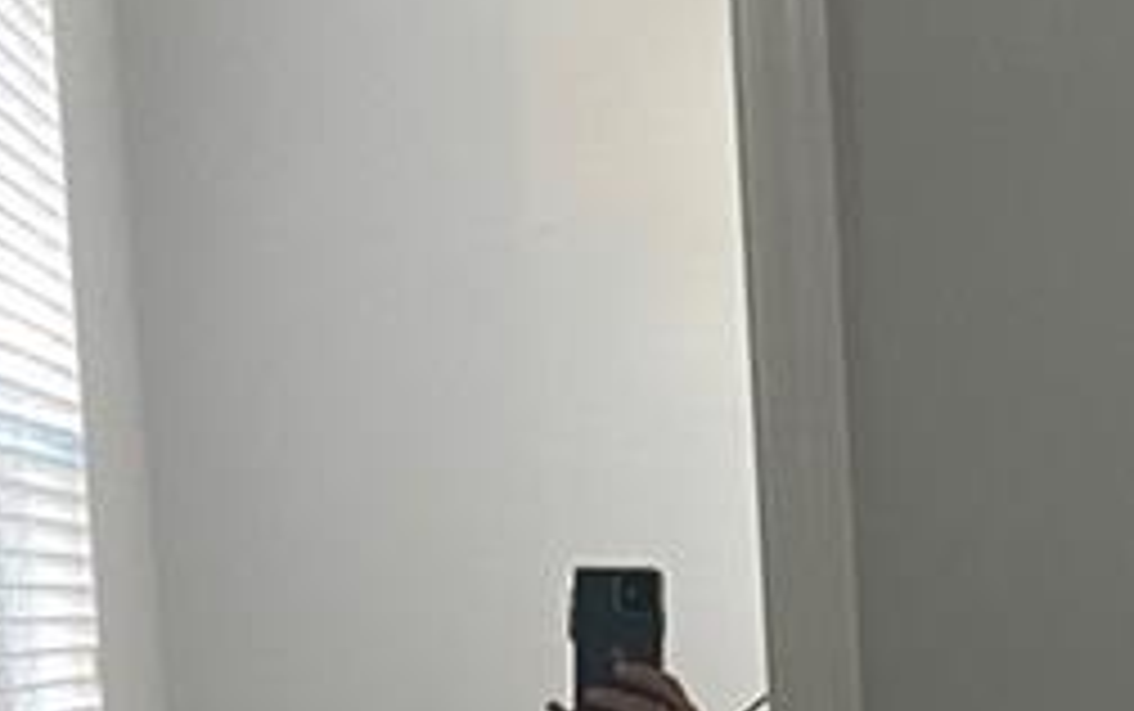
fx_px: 4052
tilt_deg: -7.1
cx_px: 1377
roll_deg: +3.1
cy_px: 1080
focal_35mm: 131
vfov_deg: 9.7
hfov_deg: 15.3
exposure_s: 1/60
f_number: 1.6
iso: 200
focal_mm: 4.2
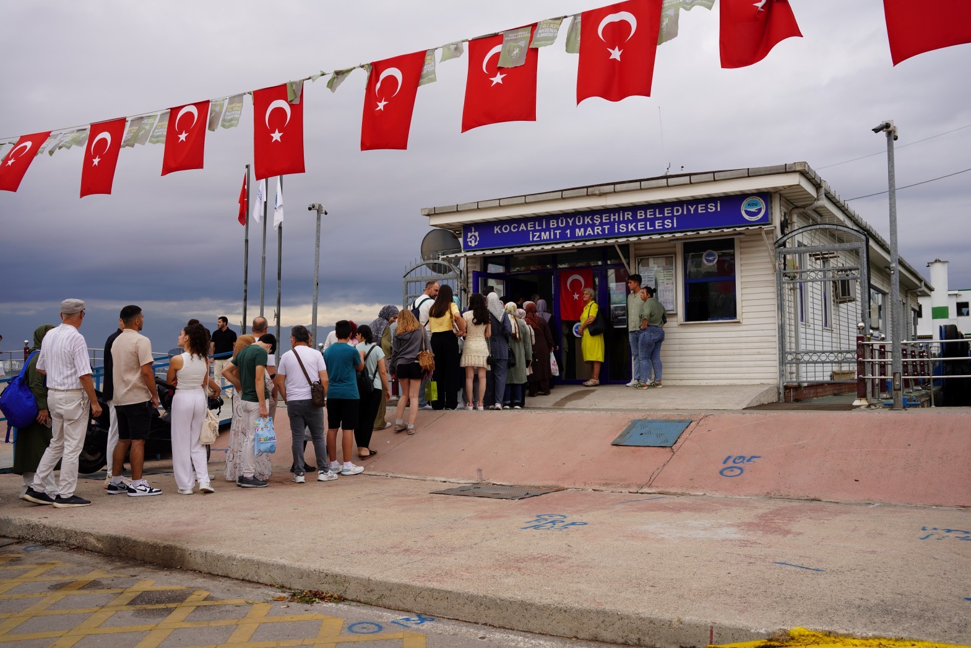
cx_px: 491
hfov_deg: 58.6
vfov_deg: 41.0
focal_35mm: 32
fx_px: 866
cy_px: 330
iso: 100
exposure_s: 1/250
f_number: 5
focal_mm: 31.1
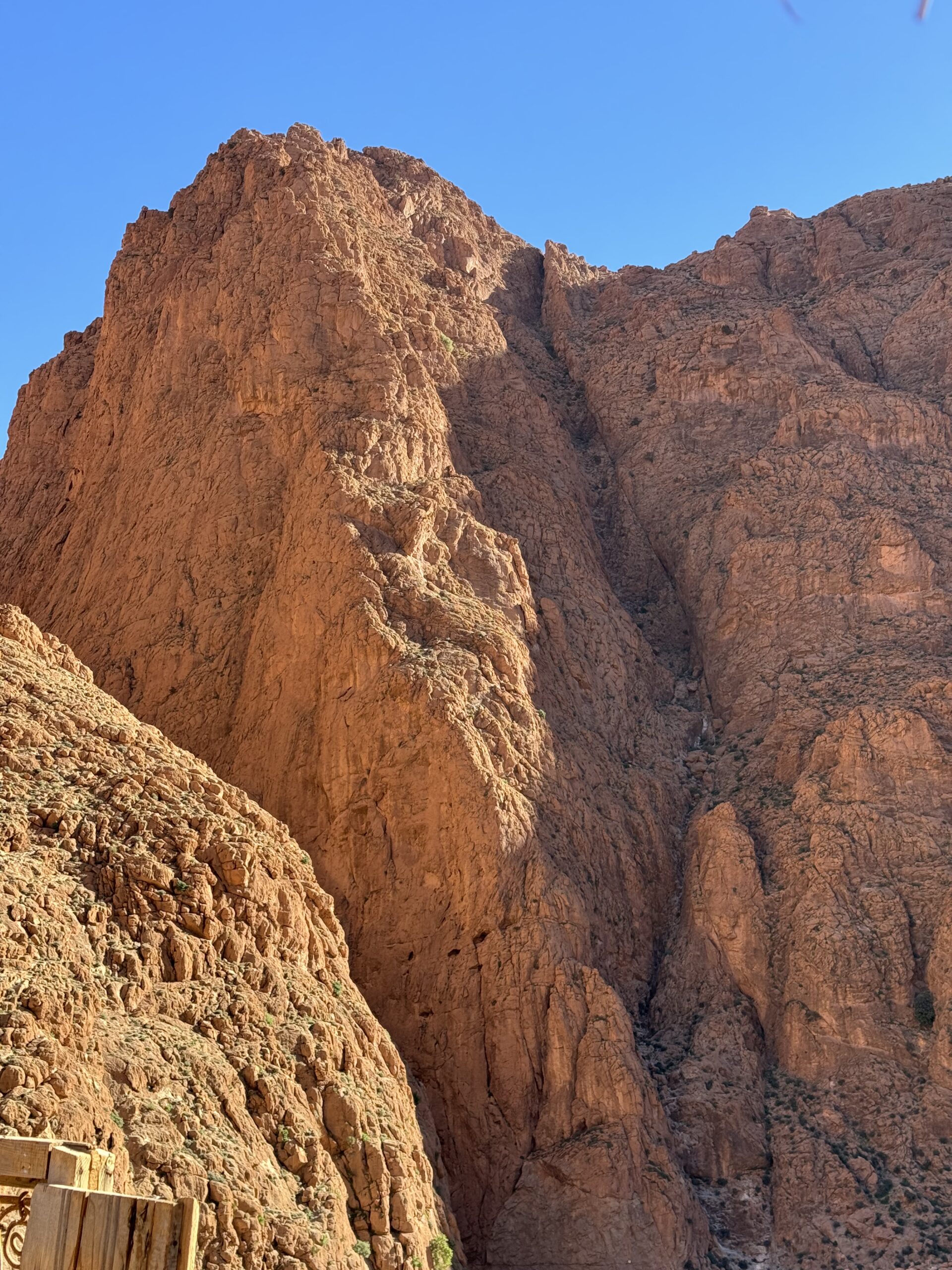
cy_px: 635
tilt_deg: +16.7
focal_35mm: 48
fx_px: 1760
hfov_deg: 30.3
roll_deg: -1.3
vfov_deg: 39.7
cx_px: 476
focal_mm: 6.76
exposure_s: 1/966
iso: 64
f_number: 1.78
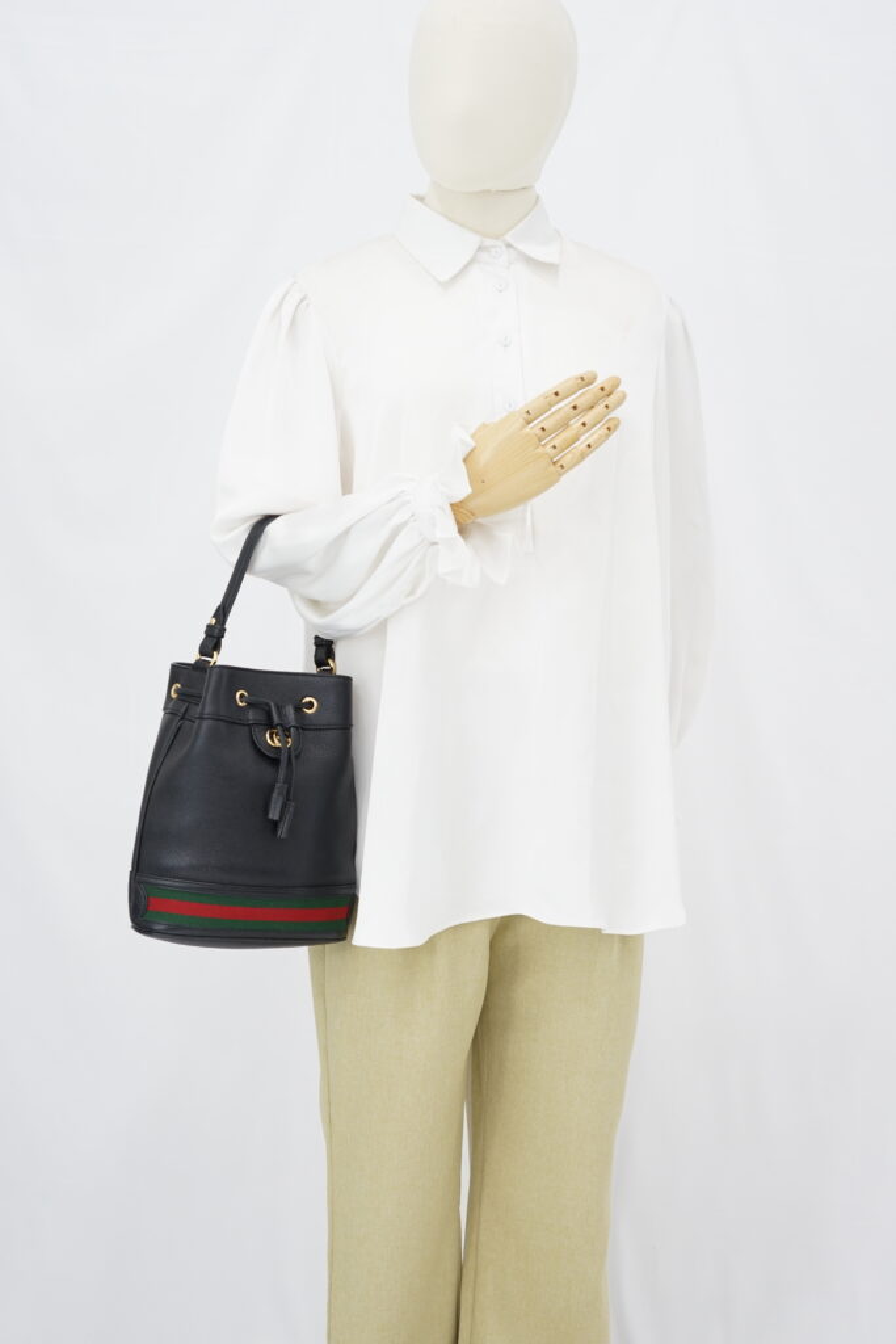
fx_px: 1866
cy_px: 672
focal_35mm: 50
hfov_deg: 27.0
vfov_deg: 39.6
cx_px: 448
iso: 640
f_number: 6.3
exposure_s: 1/8
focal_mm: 50
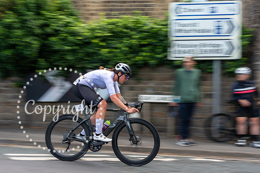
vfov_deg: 25.7
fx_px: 380
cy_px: 80
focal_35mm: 53
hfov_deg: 37.8
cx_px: 118
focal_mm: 48
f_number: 9
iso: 1250
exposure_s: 1/160
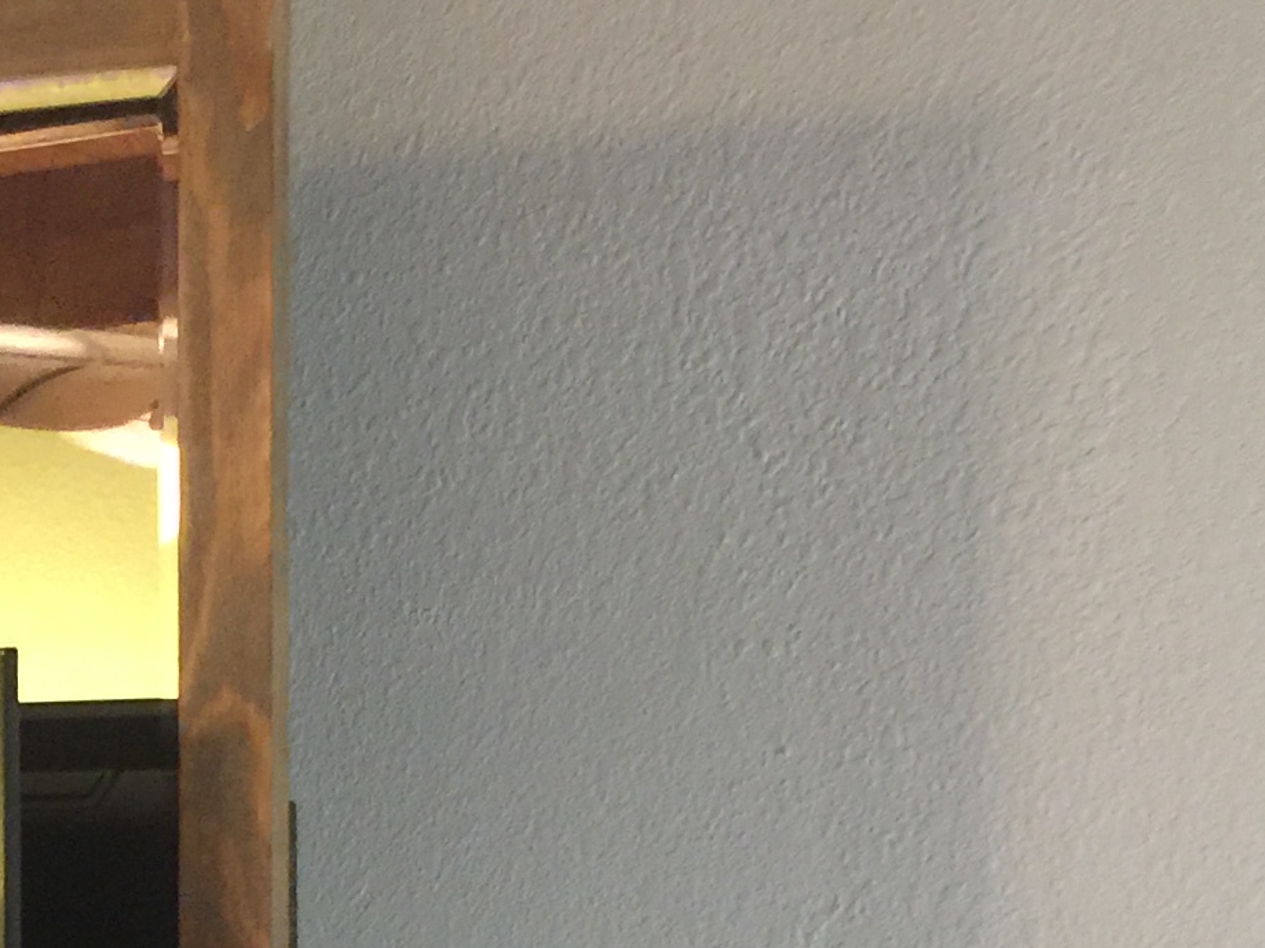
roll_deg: -0.6
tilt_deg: -6.6
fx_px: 3764
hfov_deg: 18.7
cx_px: 118
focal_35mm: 103
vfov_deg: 13.6
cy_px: 1406
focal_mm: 4.15
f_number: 2.2
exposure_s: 1/4
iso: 80
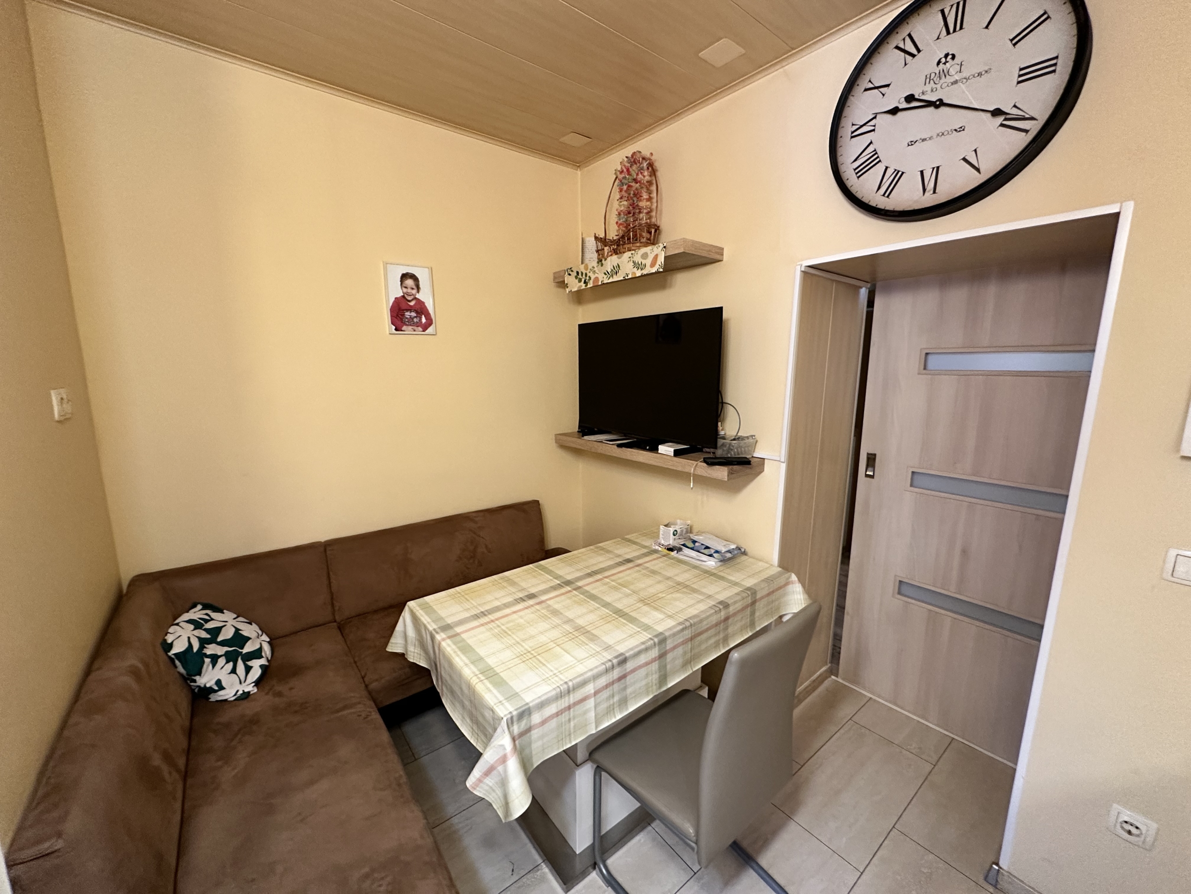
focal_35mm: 14
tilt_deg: -9.8
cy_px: 447
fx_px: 482
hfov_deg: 102.1
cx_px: 596
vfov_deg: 85.7
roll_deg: -0.2
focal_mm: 2.22
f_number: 2.2
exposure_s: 1/50
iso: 400
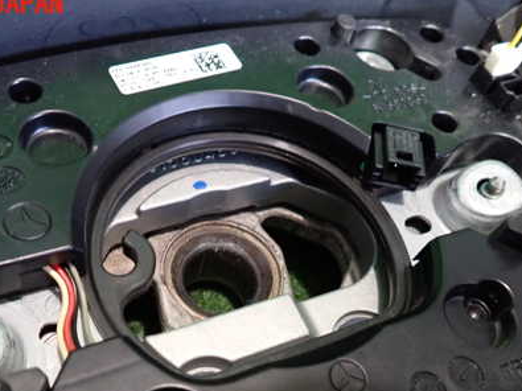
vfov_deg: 36.9
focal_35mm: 38
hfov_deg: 48.8
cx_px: 219
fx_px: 573
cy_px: 285
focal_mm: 4.5
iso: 800
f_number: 2
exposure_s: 1/30
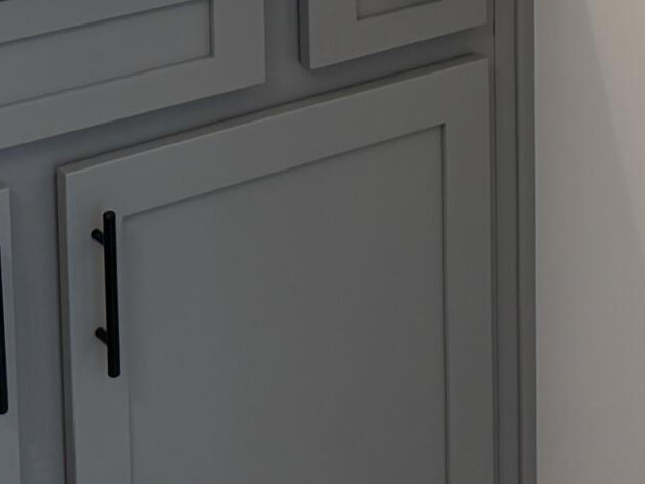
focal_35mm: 114
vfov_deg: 11.9
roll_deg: +0.7
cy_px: -409
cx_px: 430
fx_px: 2124
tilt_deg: -6.9
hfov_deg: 17.2
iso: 125
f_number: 1.78
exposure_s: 1/240
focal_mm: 6.76
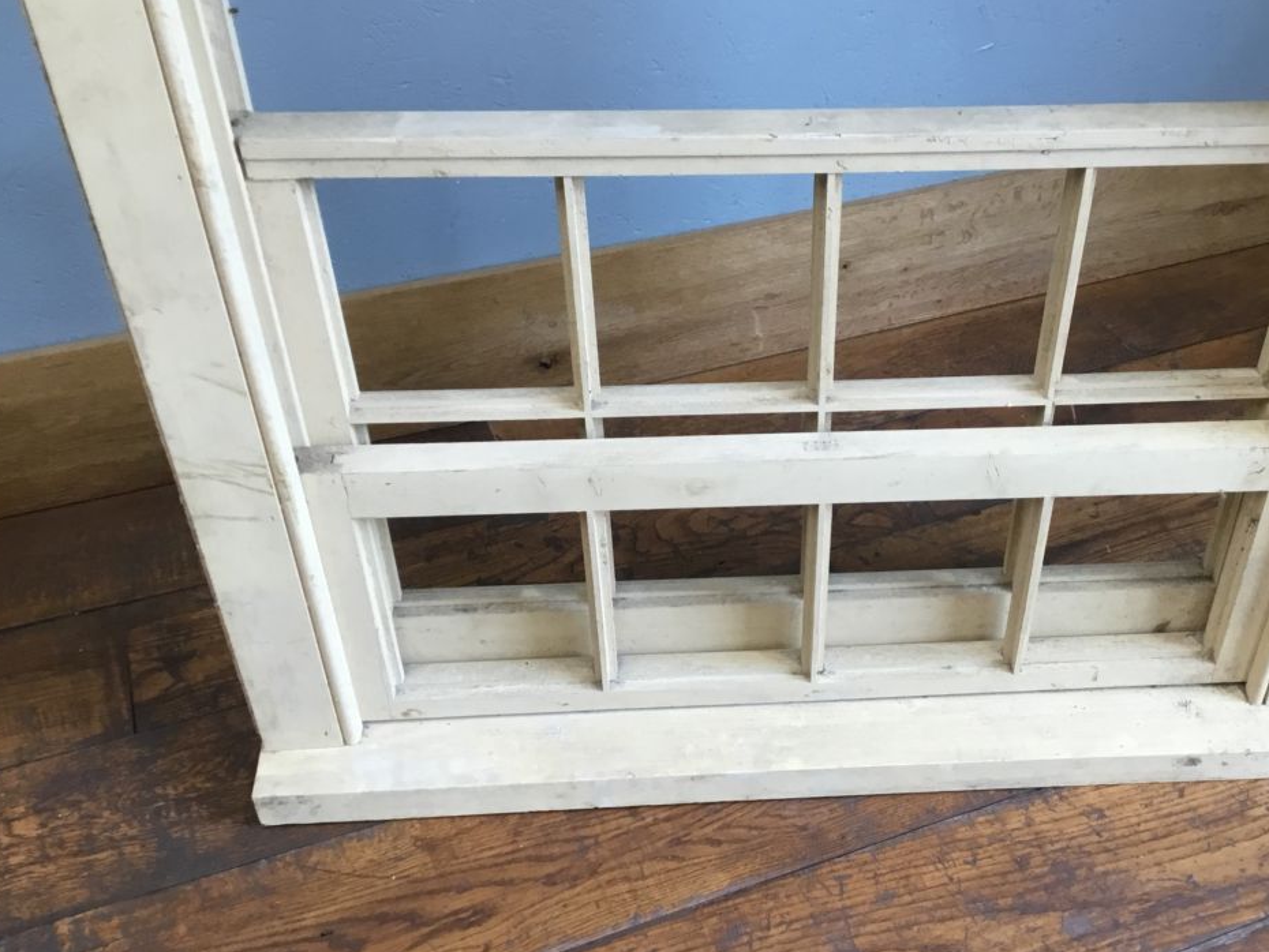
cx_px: 800
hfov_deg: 46.3
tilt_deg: -41.0
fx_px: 1467
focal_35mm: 40
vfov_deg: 35.9
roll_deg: -2.8
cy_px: 522
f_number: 2.4
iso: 40
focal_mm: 3.3
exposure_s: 1/33
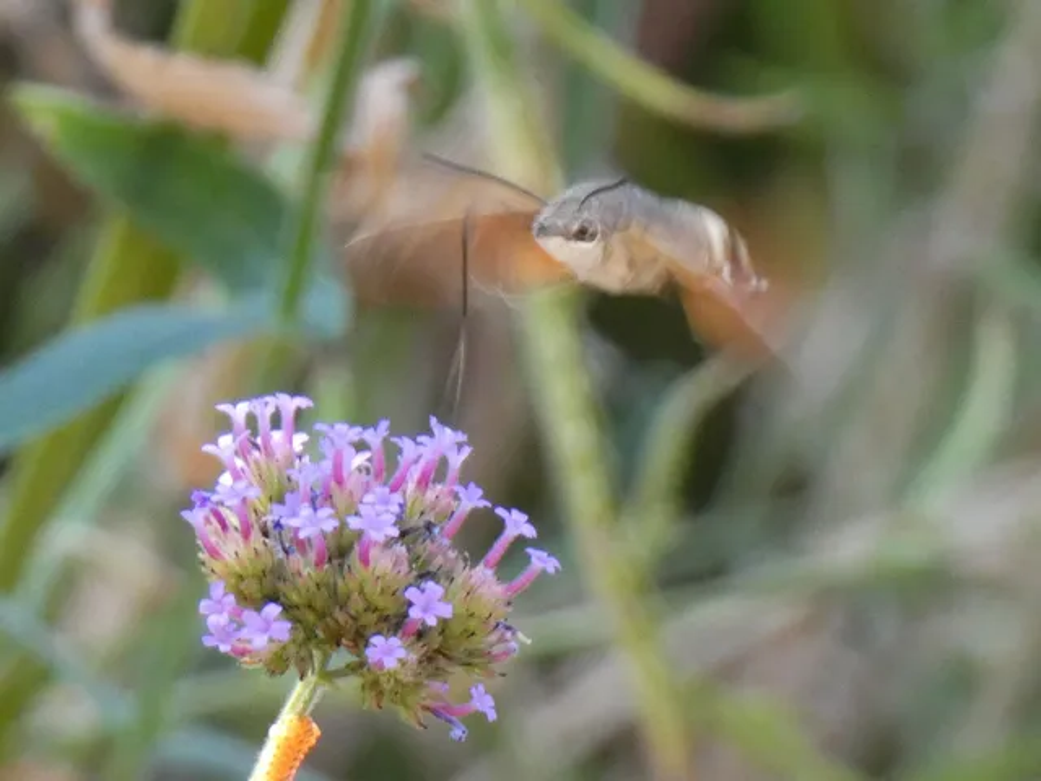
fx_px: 13232
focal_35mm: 440
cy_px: 390
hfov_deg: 4.5
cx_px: 520
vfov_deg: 3.4
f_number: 5.6
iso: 500
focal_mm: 78.8
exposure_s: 1/100
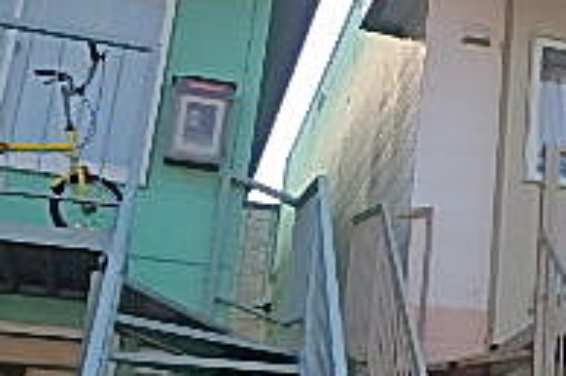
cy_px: 227
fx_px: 1131
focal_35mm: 72
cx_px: 770
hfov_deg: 24.0
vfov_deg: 18.9
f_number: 3.5
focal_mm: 3.7
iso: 125
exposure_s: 1/800
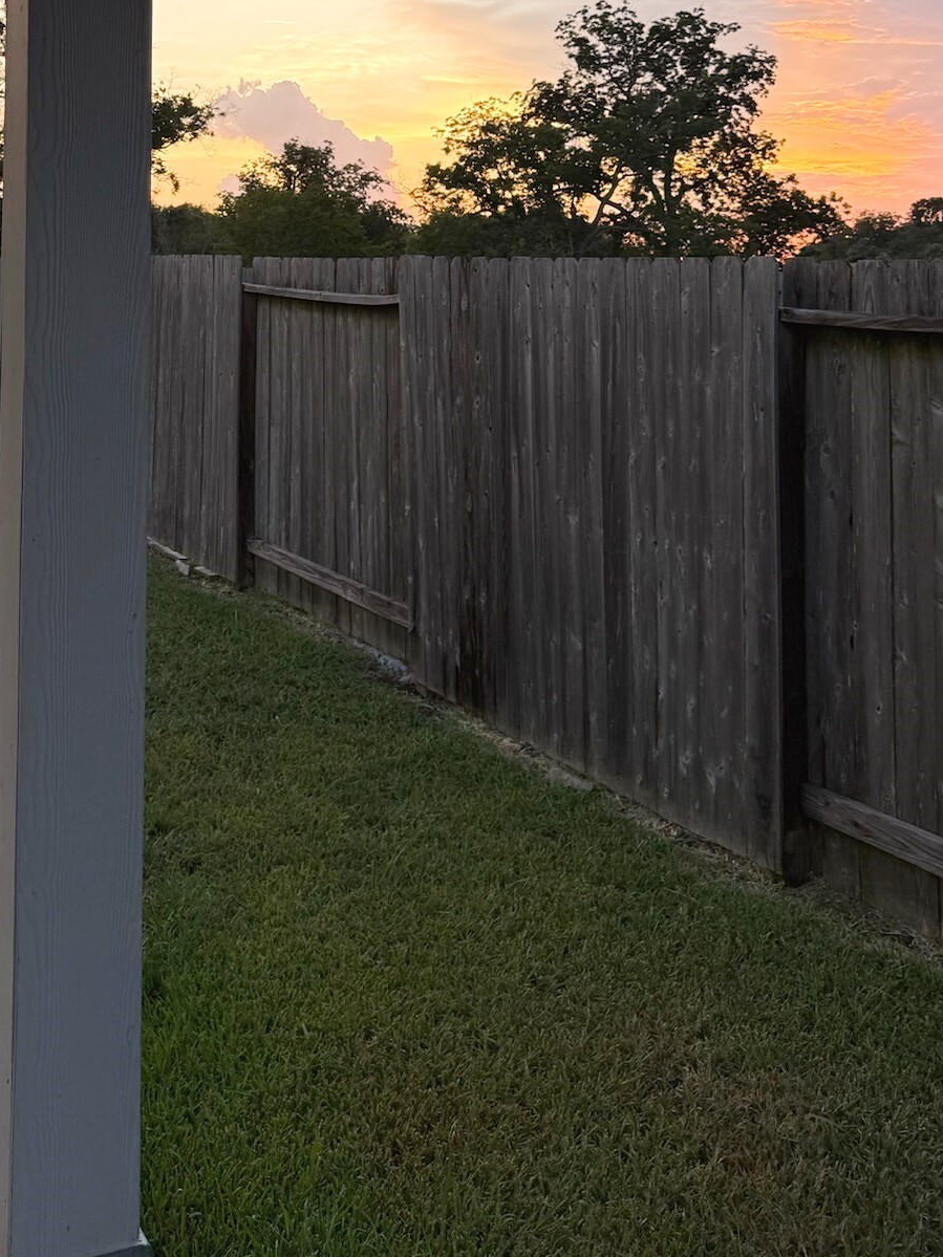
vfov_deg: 43.0
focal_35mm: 41
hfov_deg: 34.3
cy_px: 200
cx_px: 229
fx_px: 1489
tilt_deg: +3.3
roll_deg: -1.2
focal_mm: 6.76
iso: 80
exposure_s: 1/319
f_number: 1.78
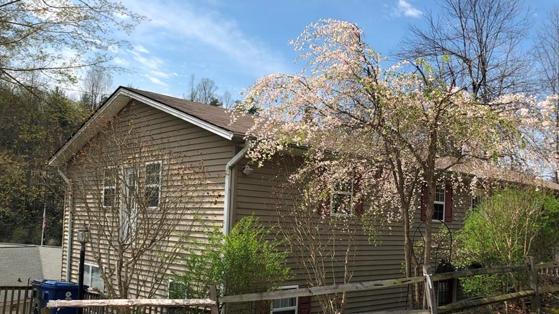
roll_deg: -3.9
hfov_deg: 55.2
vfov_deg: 32.6
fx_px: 534
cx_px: 311
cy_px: 206
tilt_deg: +5.2
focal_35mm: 36
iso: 20
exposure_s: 1/2114
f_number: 1.8
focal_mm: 3.99
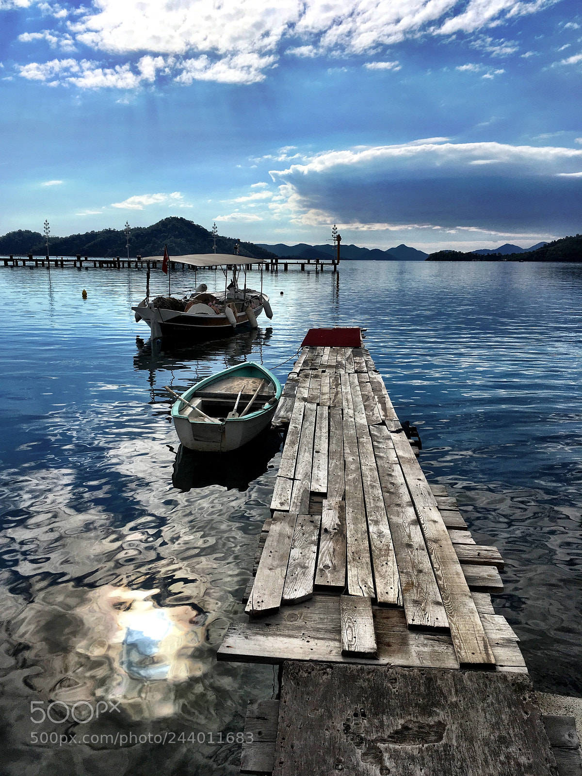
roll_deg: +0.0
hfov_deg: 48.2
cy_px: 388
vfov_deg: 61.7
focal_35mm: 29
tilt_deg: -12.0
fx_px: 650
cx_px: 291
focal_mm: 4.15
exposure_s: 1/6410
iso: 25
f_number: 2.2
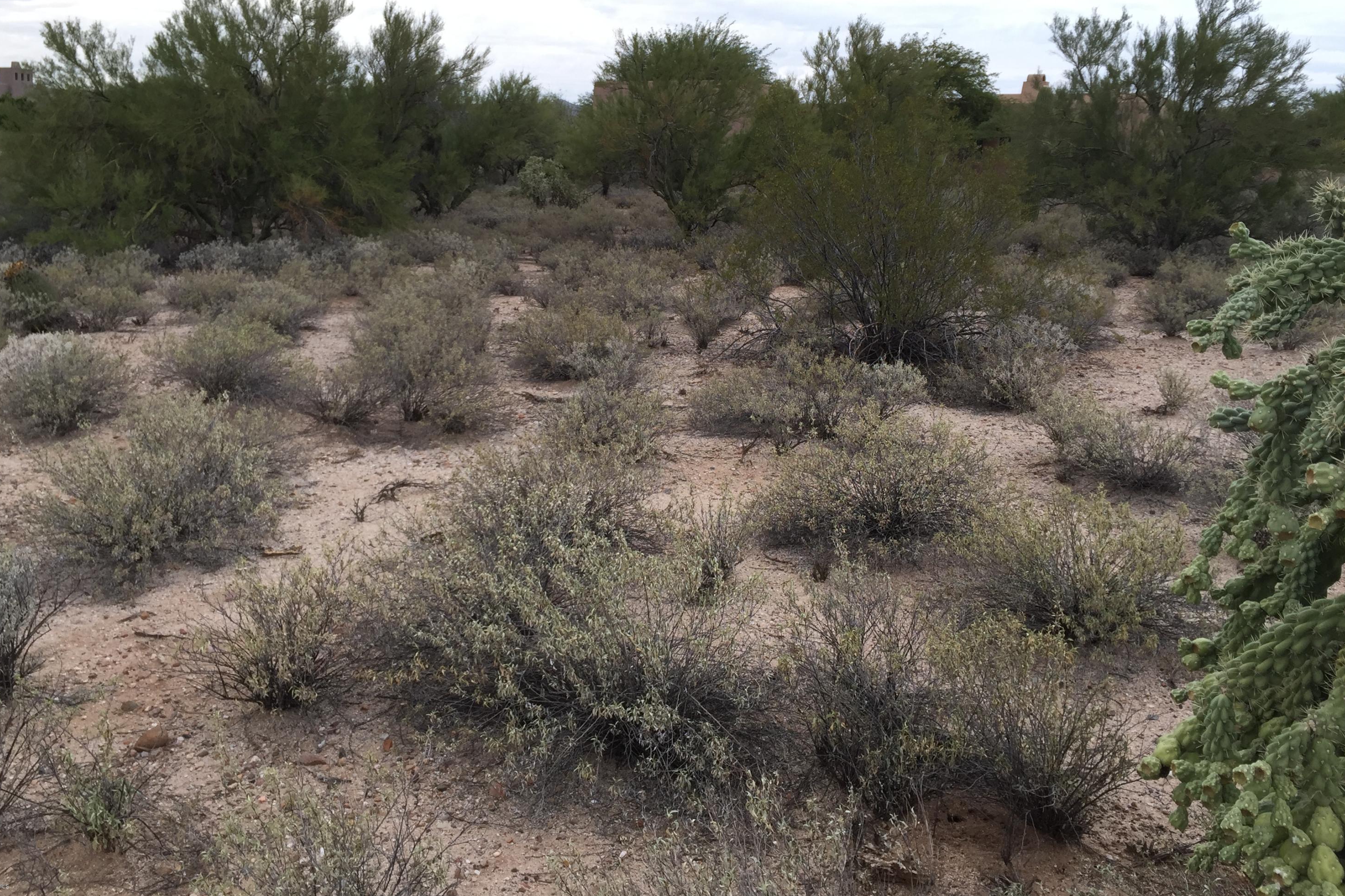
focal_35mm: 31
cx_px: 656
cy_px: 401
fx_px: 1158
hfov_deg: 60.3
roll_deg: -3.3
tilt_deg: -11.4
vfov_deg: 42.3
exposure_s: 1/370
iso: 32
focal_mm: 4.15
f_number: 2.2
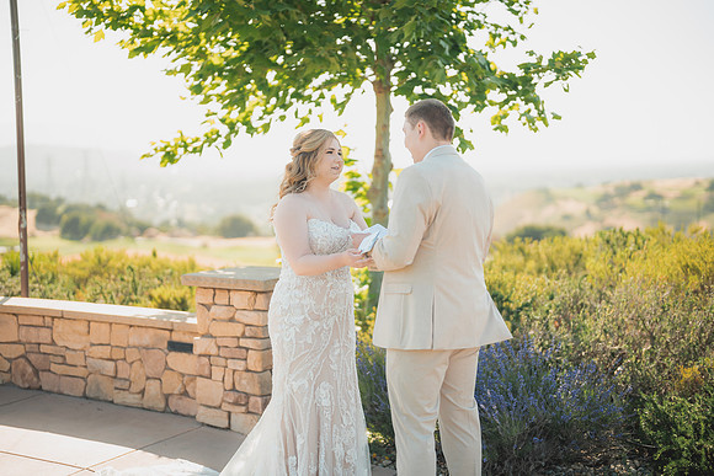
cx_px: 357
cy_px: 238
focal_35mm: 50
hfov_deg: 39.6
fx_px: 992
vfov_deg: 27.0
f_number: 1.2
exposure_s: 1/1600
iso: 50
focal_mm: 50
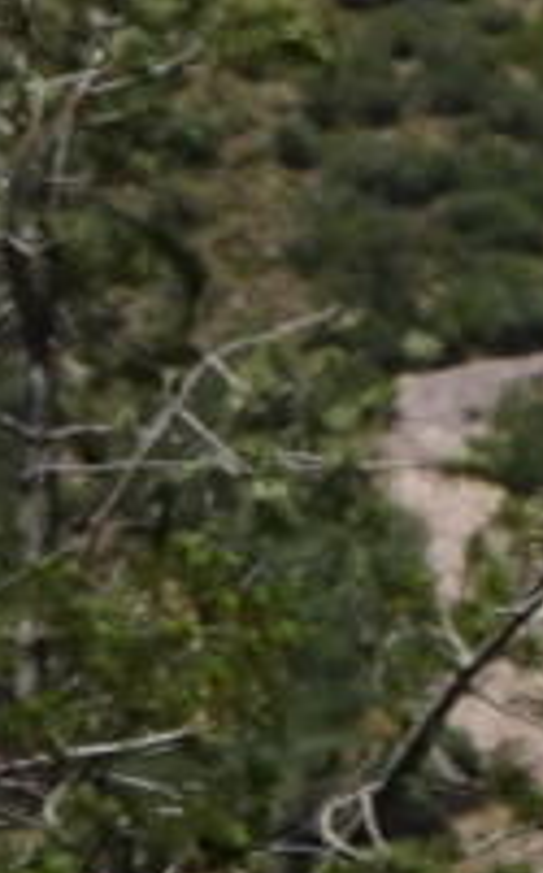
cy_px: -404
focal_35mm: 708
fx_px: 16824
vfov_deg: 3.0
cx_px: 2893
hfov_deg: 1.8
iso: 80
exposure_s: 1/500
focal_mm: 15.92
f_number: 5
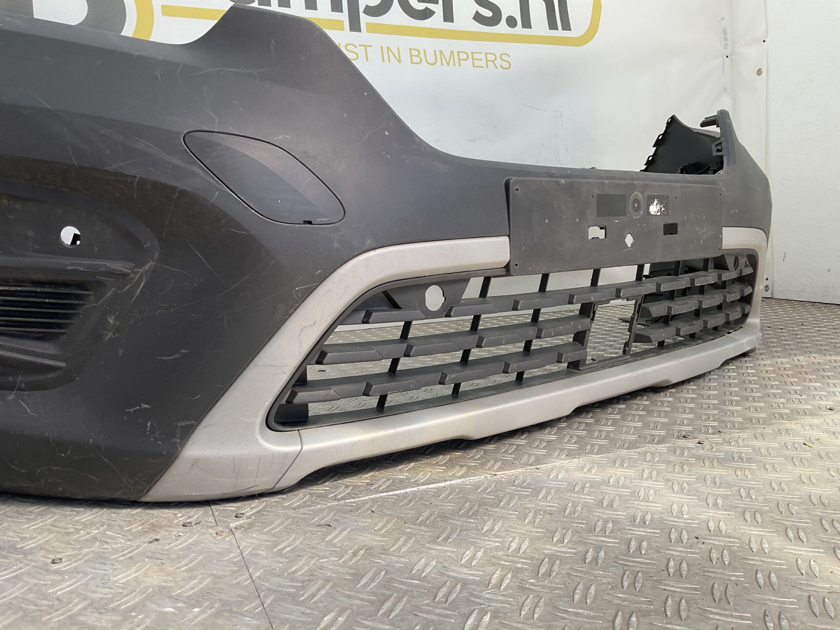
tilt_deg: -9.3
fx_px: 704
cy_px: 315
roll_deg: +2.0
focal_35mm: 29
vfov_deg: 48.2
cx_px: 420
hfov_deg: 61.7
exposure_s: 1/116
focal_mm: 3
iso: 16
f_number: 1.8
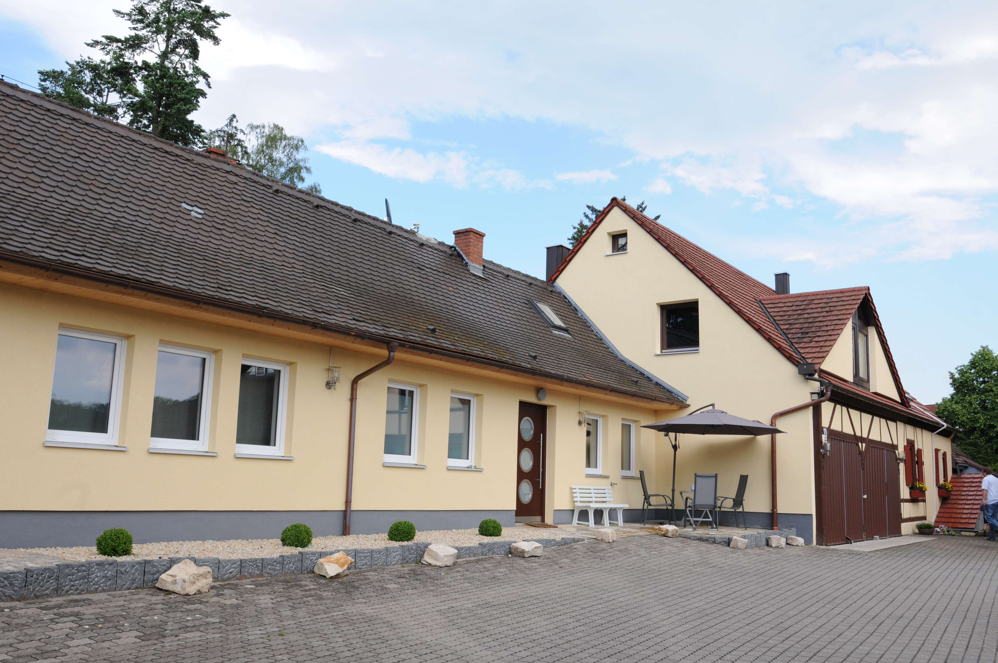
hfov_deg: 62.0
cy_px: 332
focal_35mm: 30
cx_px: 499
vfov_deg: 43.5
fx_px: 831
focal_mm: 20
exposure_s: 1/200
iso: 320
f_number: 9
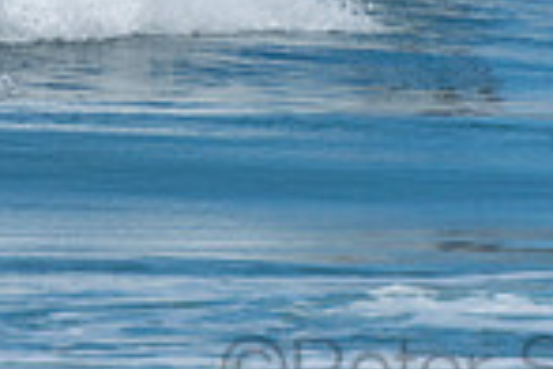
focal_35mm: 2370
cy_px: -254
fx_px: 36403
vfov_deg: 0.6
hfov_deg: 0.9
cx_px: 512
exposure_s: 1/1250
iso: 200
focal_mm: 400
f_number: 5.6
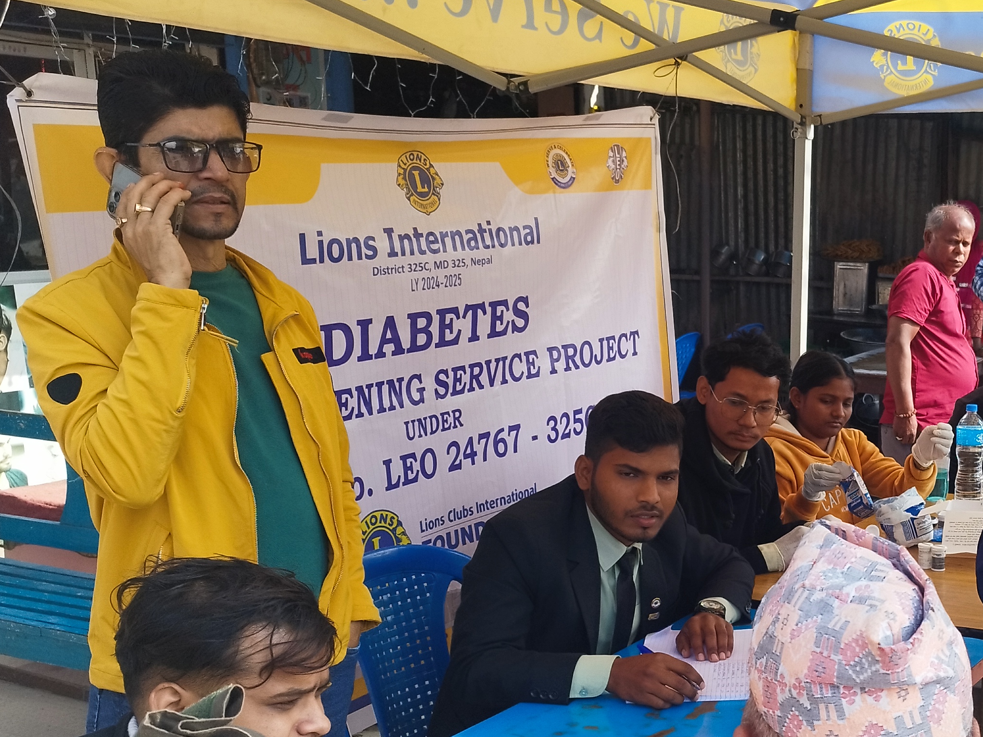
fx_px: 1335
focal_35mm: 47
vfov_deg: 30.5
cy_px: 525
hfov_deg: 38.0
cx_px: 866
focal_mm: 5.89
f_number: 1.89
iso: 50
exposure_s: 1/306
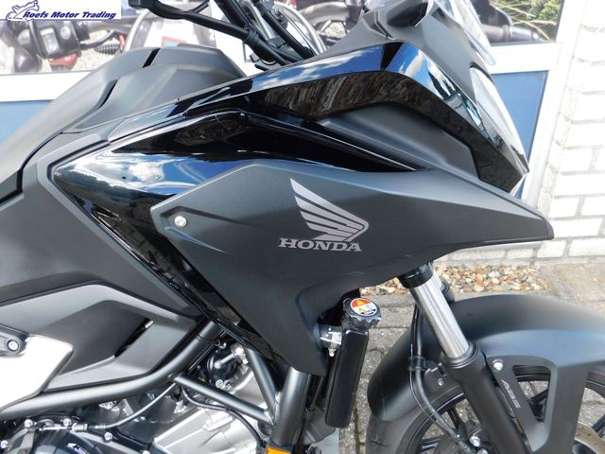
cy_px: 227
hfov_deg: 69.4
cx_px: 302
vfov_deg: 54.9
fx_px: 437
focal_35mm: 25
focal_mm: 4.5
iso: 125
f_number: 3.1
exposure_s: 1/100
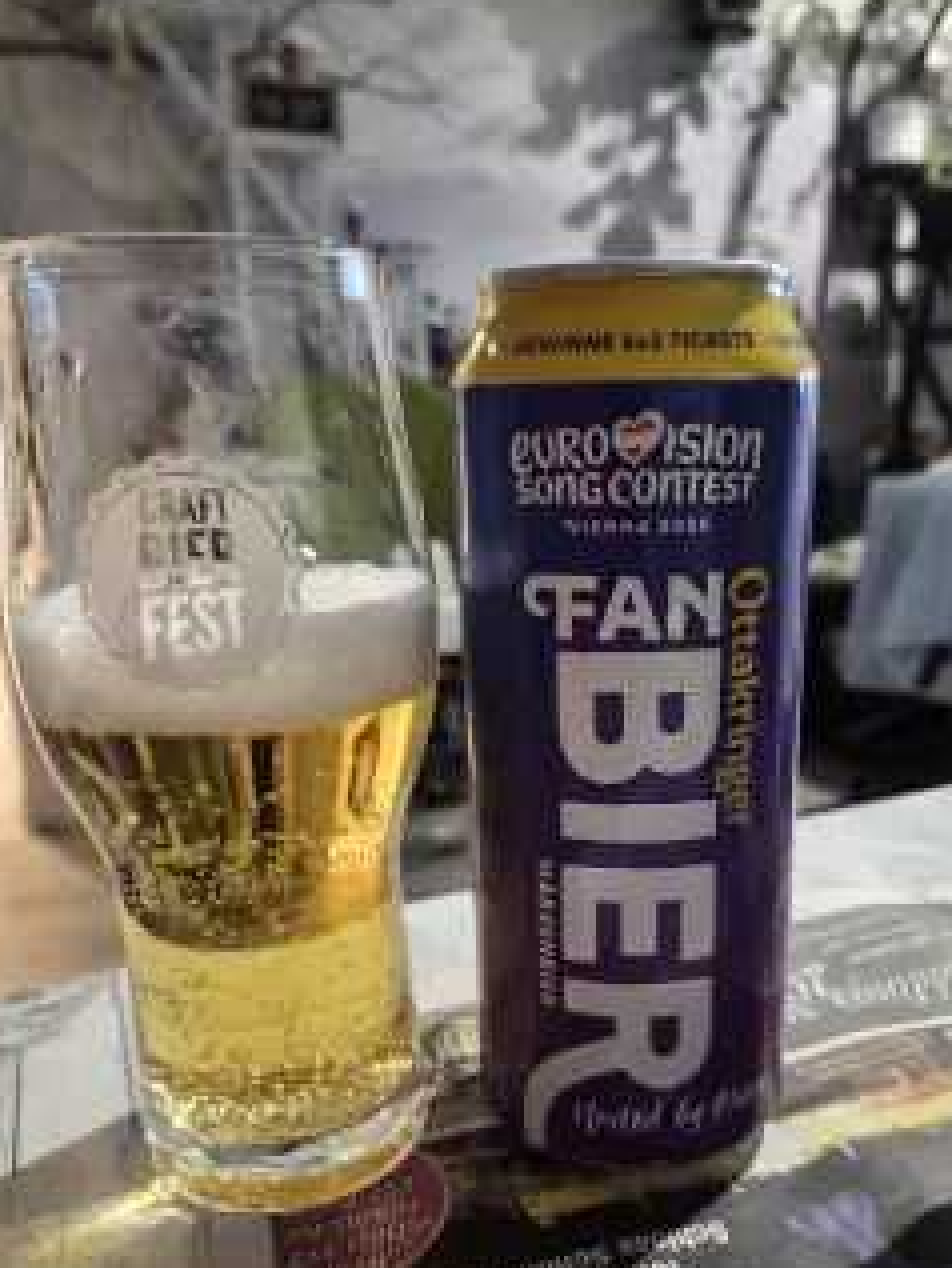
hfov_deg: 48.0
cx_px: 564
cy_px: 776
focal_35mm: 29
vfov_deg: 61.0
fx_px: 1063
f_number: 1.8
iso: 2500
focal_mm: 5.4
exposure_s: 1/100
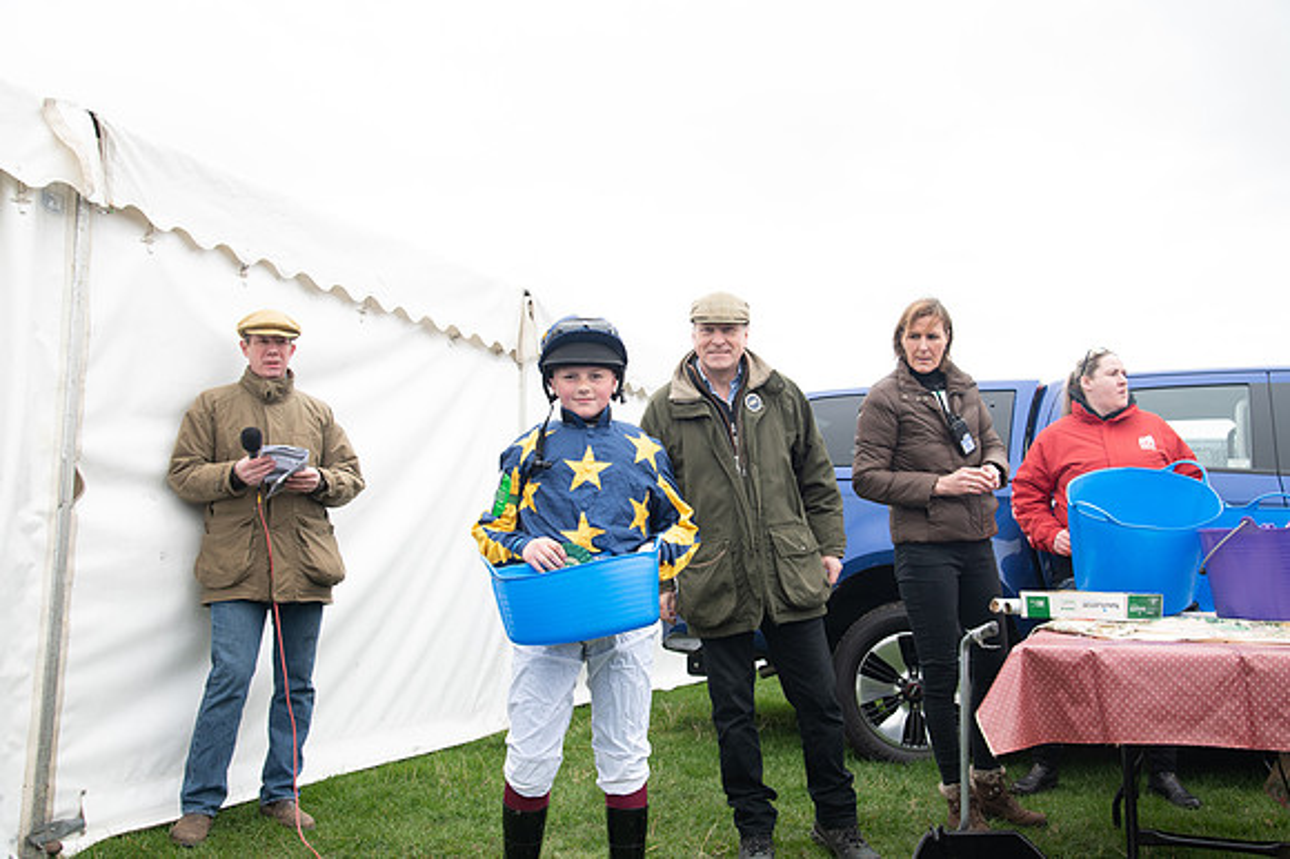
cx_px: 645
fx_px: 1253
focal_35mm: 35
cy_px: 430
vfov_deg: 37.8
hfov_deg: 54.5
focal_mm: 35
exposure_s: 1/125
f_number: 5
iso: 200
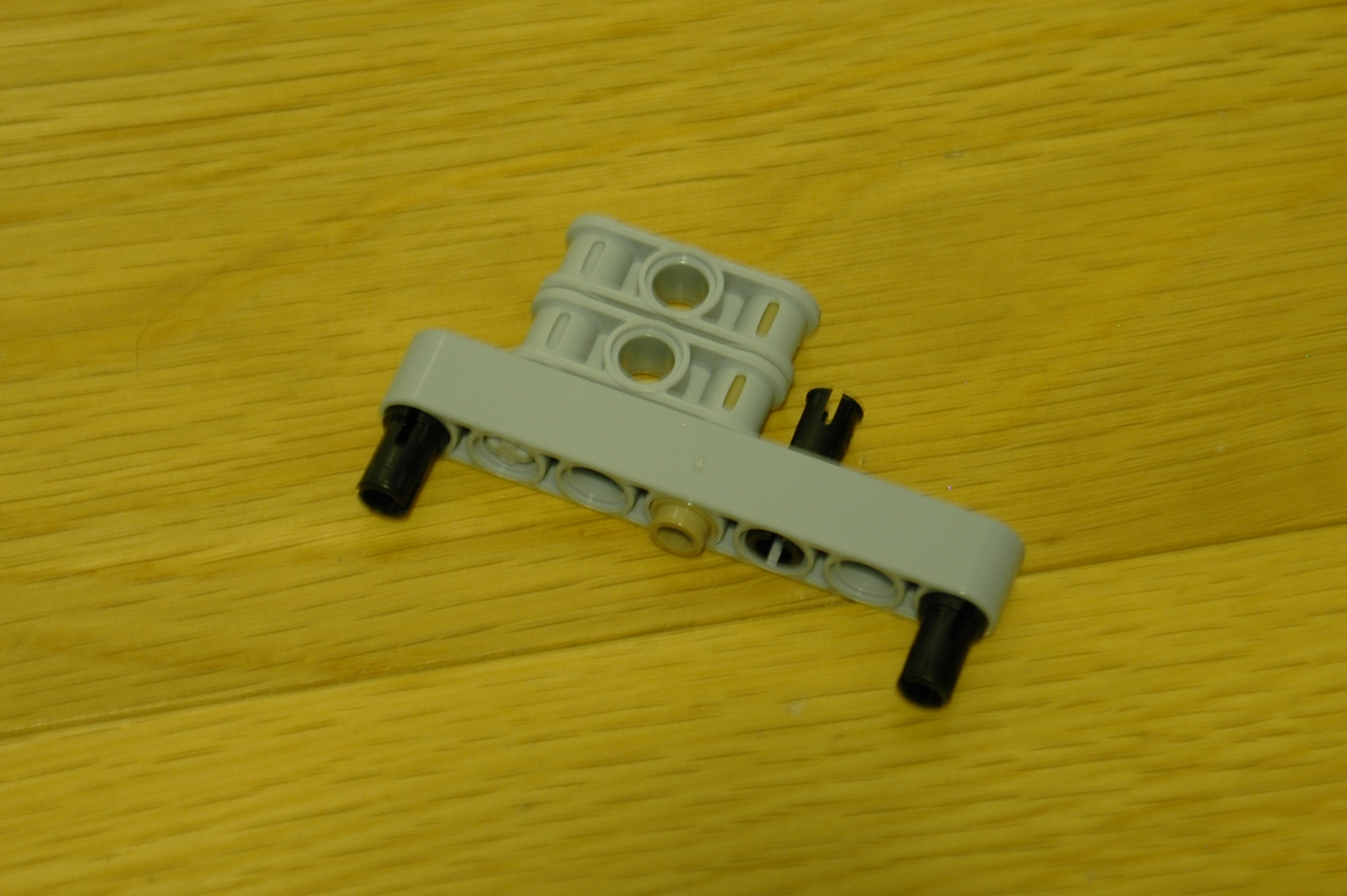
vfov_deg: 10.1
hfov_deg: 15.2
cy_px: 295
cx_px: 607
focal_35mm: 135
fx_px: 5040
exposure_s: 1/2
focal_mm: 55
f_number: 5.6
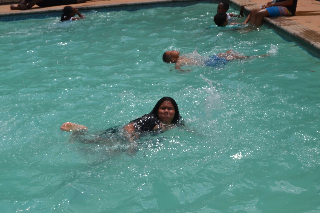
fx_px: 480
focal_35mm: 54
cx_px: 160
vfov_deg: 25.1
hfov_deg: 36.9
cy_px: 106
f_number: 8
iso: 100
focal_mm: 36
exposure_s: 1/250
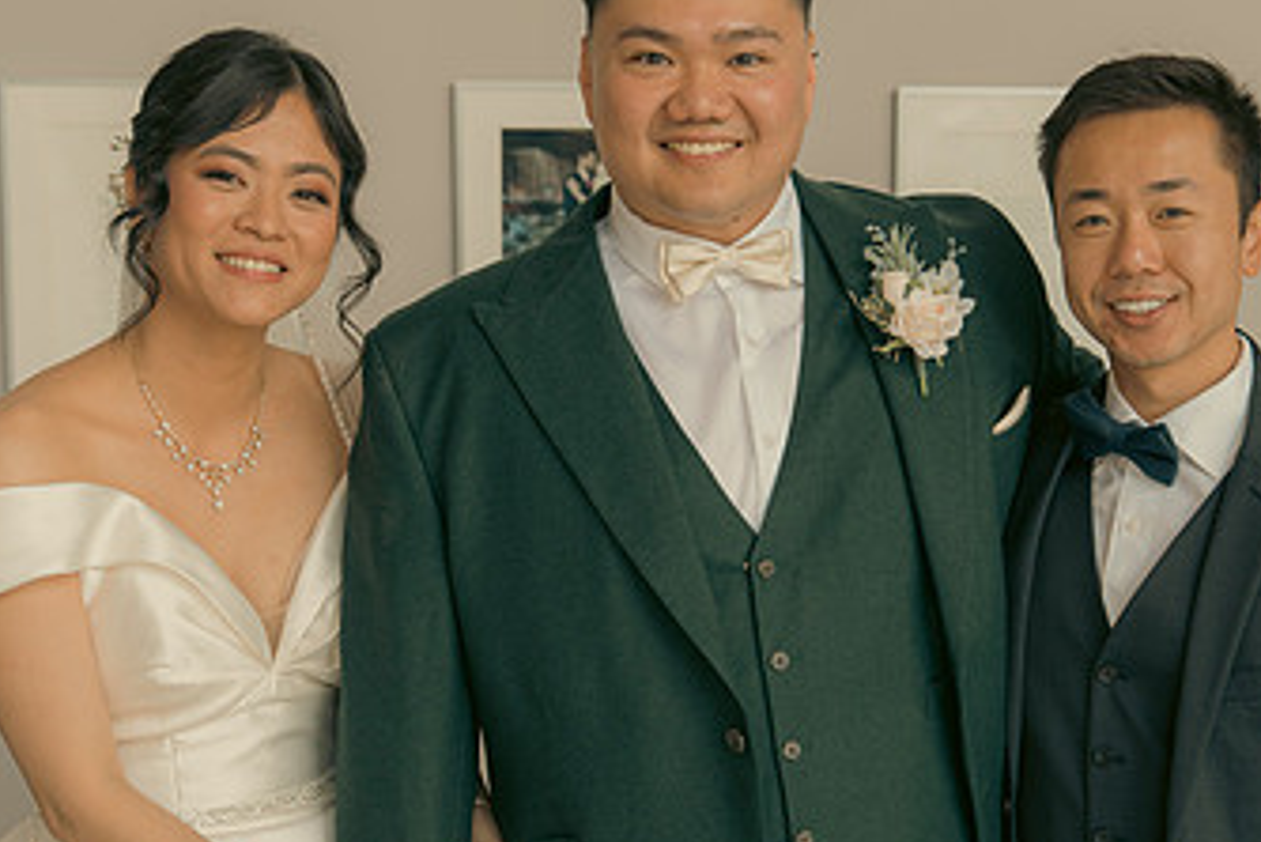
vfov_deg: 18.7
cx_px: 751
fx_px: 2558
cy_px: 512
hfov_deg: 27.6
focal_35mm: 73
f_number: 3.5
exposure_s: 1/160
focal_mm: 42
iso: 250
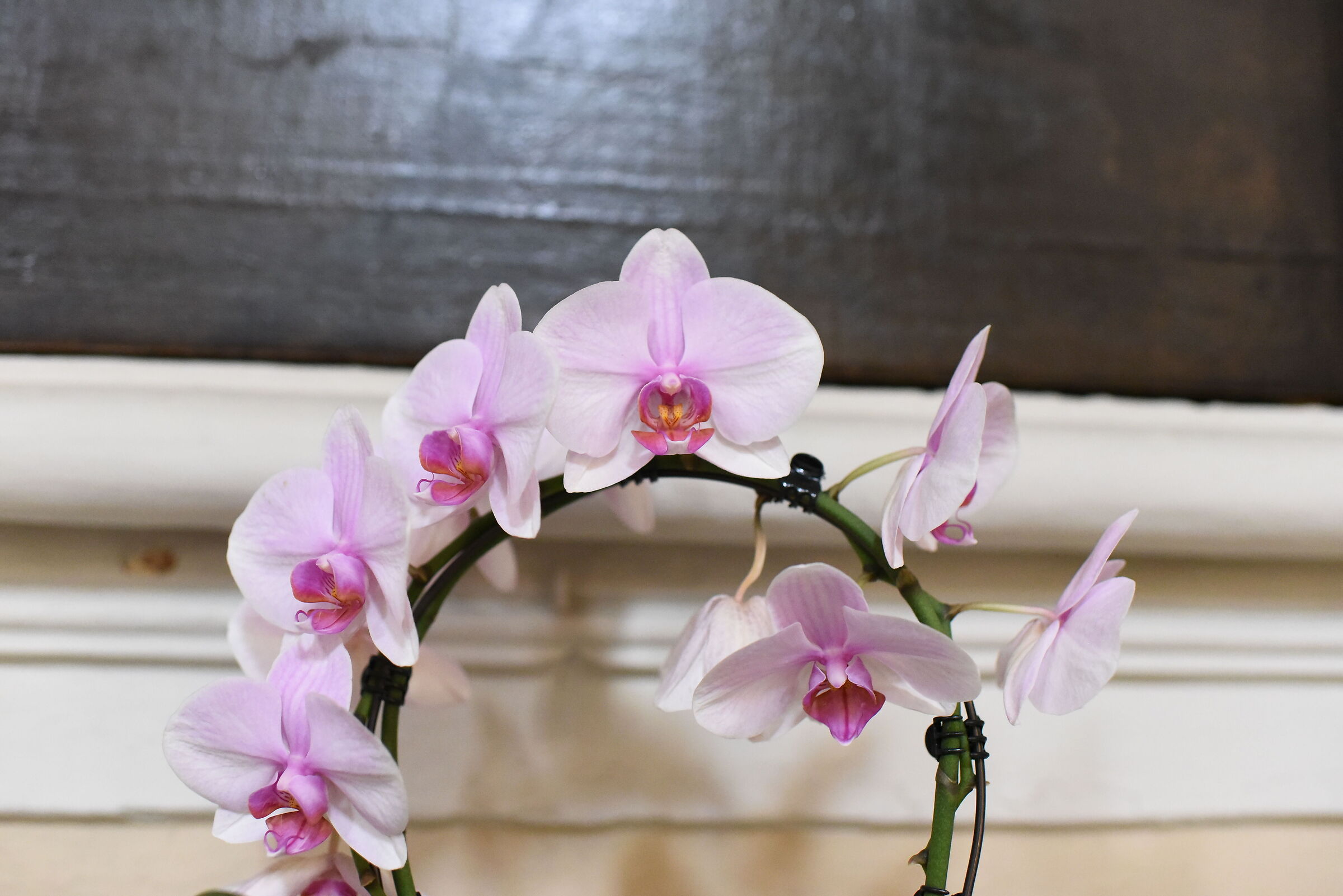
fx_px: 1306
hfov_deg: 54.4
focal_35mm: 35
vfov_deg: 37.9
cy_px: 448
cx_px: 672
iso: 8000
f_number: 2.8
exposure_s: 1/250
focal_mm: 35
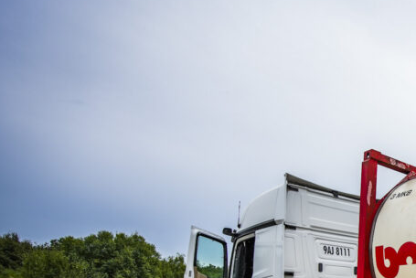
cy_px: 284
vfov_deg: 33.5
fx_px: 416
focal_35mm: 36
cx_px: 460
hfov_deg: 41.8
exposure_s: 1/1250
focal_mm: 16
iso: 250
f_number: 4
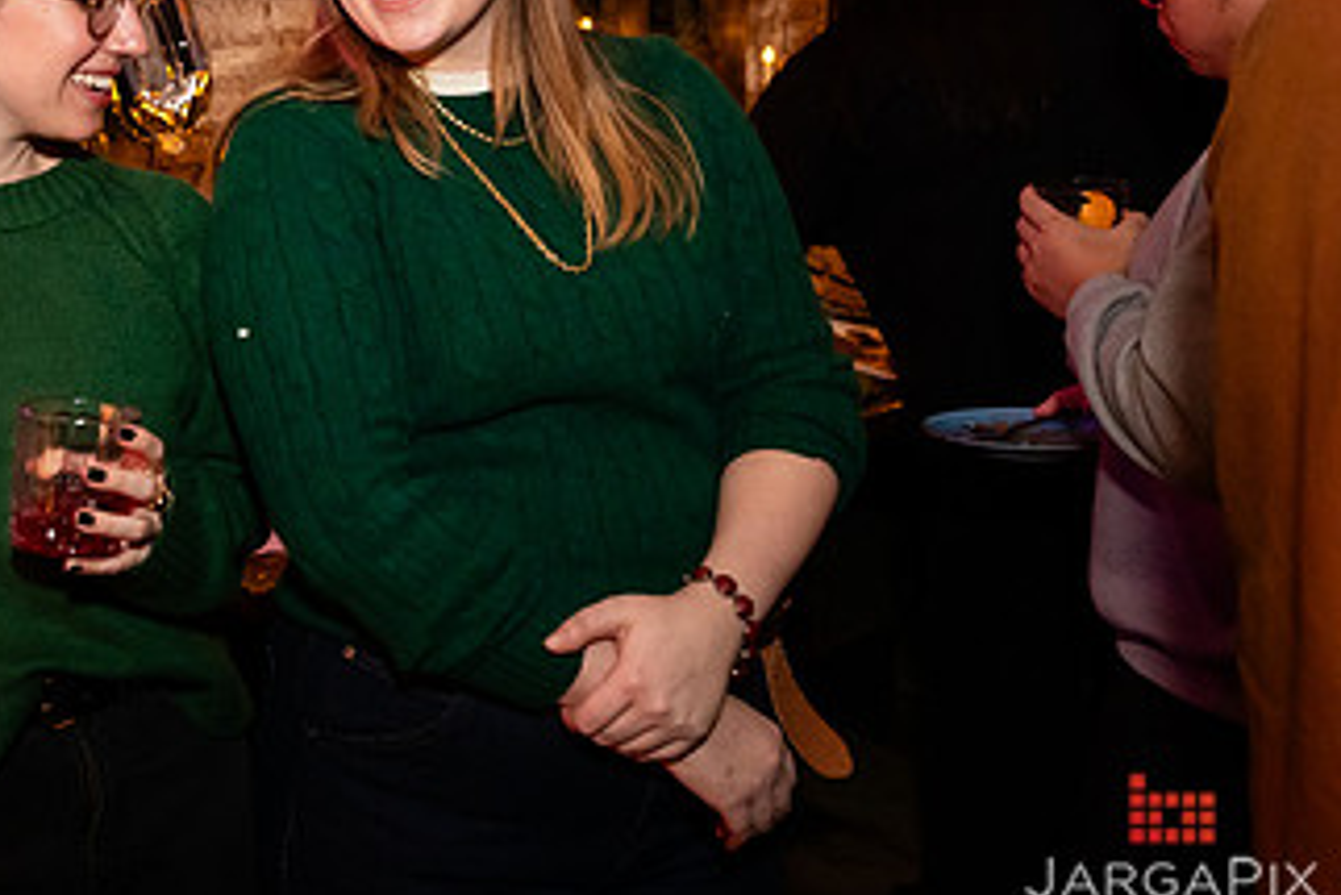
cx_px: 217
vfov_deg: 29.3
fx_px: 1677
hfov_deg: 41.2
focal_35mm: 45
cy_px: 185
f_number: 3.2
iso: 3200
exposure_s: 1/100
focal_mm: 24
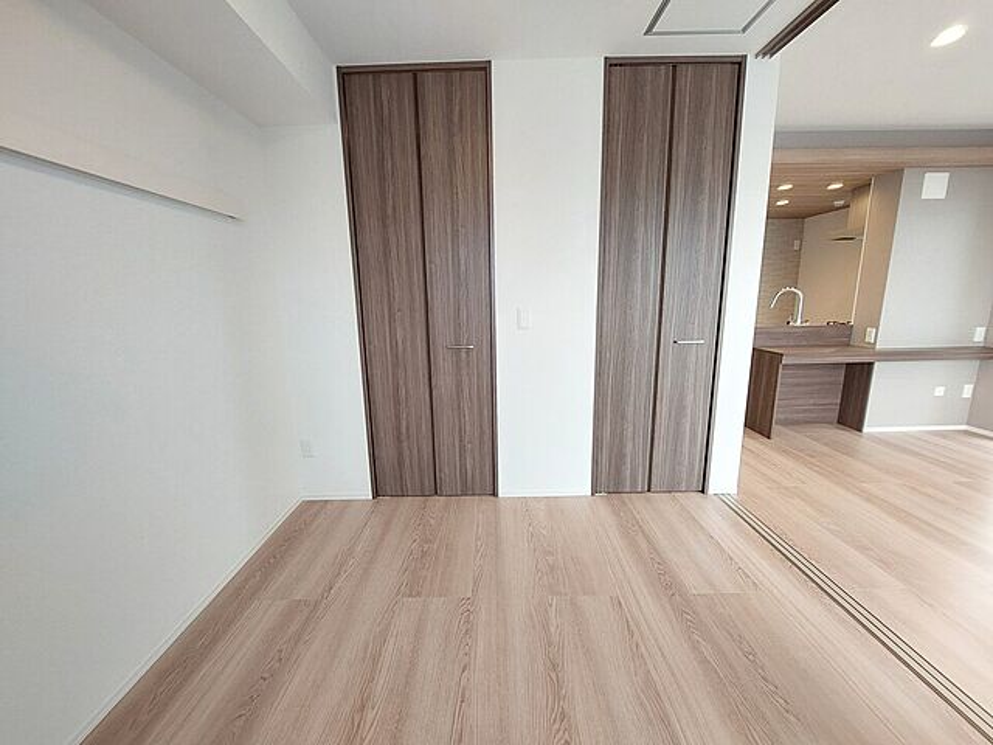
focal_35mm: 13
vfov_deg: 89.9
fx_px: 373
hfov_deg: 106.2
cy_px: 372
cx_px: 496
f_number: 2.2
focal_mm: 1.74
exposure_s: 1/60
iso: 125
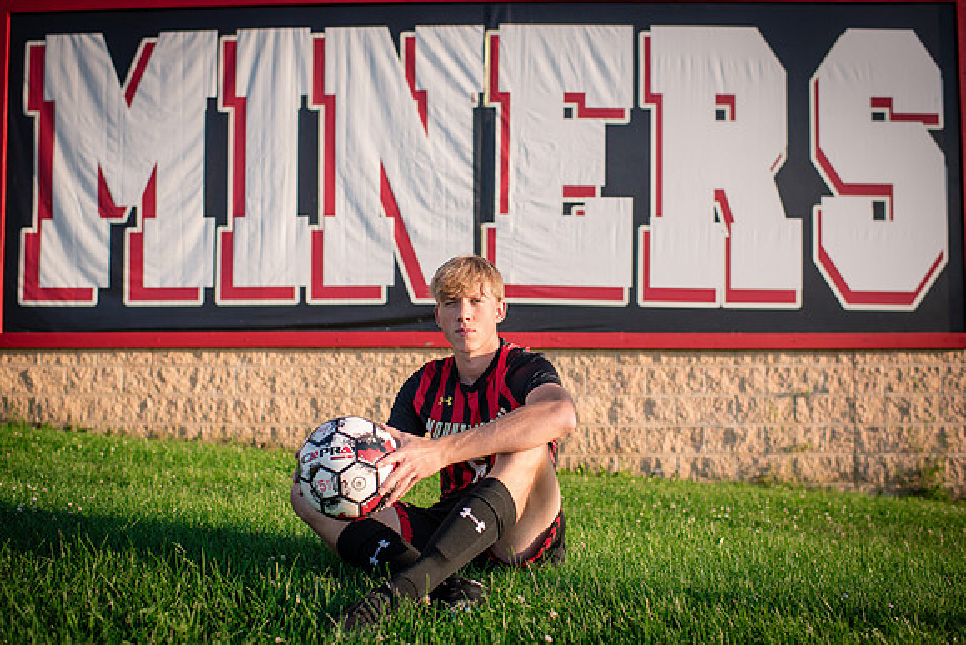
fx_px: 976
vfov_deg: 36.6
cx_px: 471
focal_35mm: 36
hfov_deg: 52.7
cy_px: 313
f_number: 2.8
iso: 320
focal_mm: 35
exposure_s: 1/2500
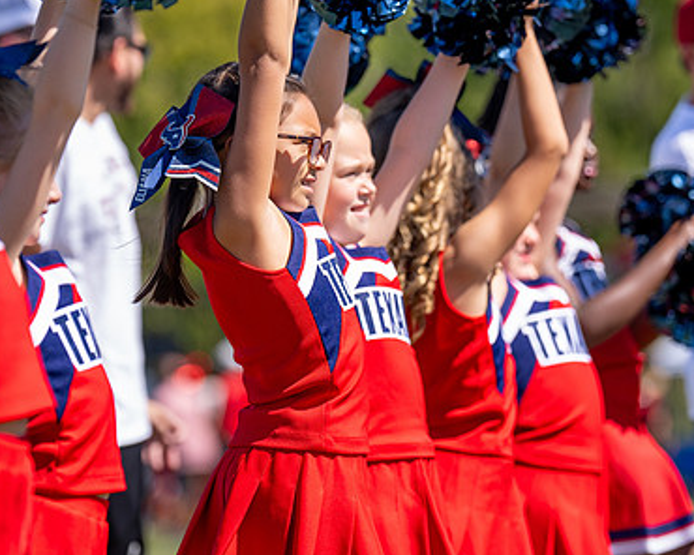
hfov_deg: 8.0
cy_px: 226
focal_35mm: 241
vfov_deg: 6.4
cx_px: 284
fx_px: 4950
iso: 160
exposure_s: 1/2000
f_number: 2.8
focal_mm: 141
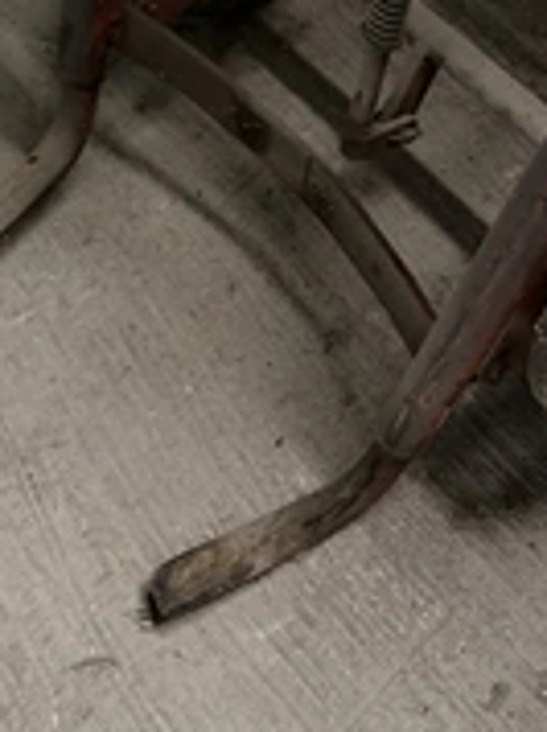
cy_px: 156
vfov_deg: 34.6
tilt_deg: -52.3
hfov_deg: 26.3
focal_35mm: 54
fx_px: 1140
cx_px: 469
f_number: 1.78
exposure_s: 1/30
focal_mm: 6.76
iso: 1250
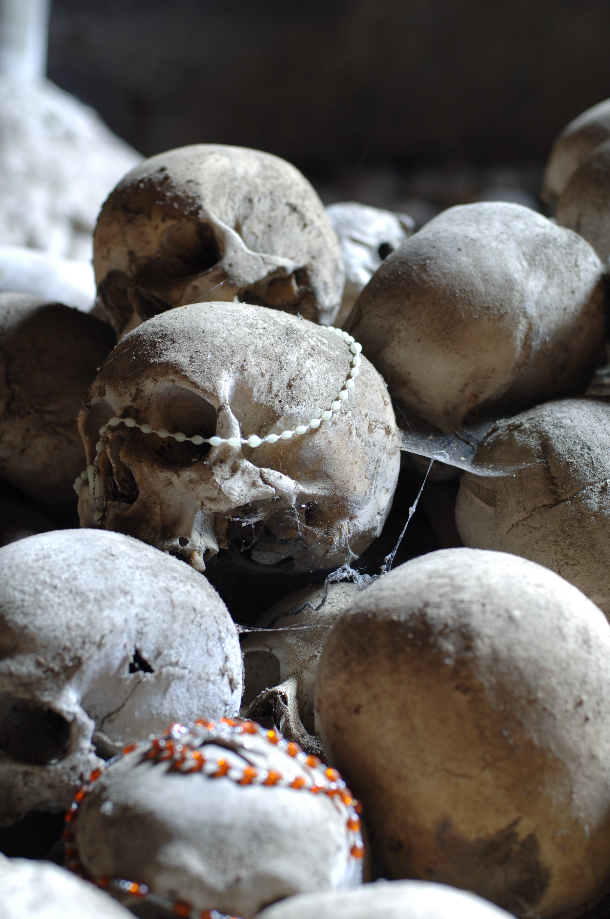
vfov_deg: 27.0
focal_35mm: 75
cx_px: 305
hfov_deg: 18.1
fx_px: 1911
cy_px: 460
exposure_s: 1/2.5
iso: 100
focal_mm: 50
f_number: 2.8
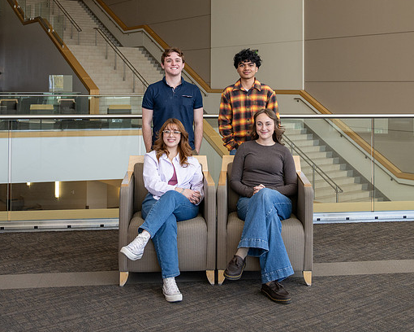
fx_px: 588
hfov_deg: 38.8
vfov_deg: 30.7
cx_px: 216
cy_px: 70
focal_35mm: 48
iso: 250
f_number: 4
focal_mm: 24
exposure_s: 1/200
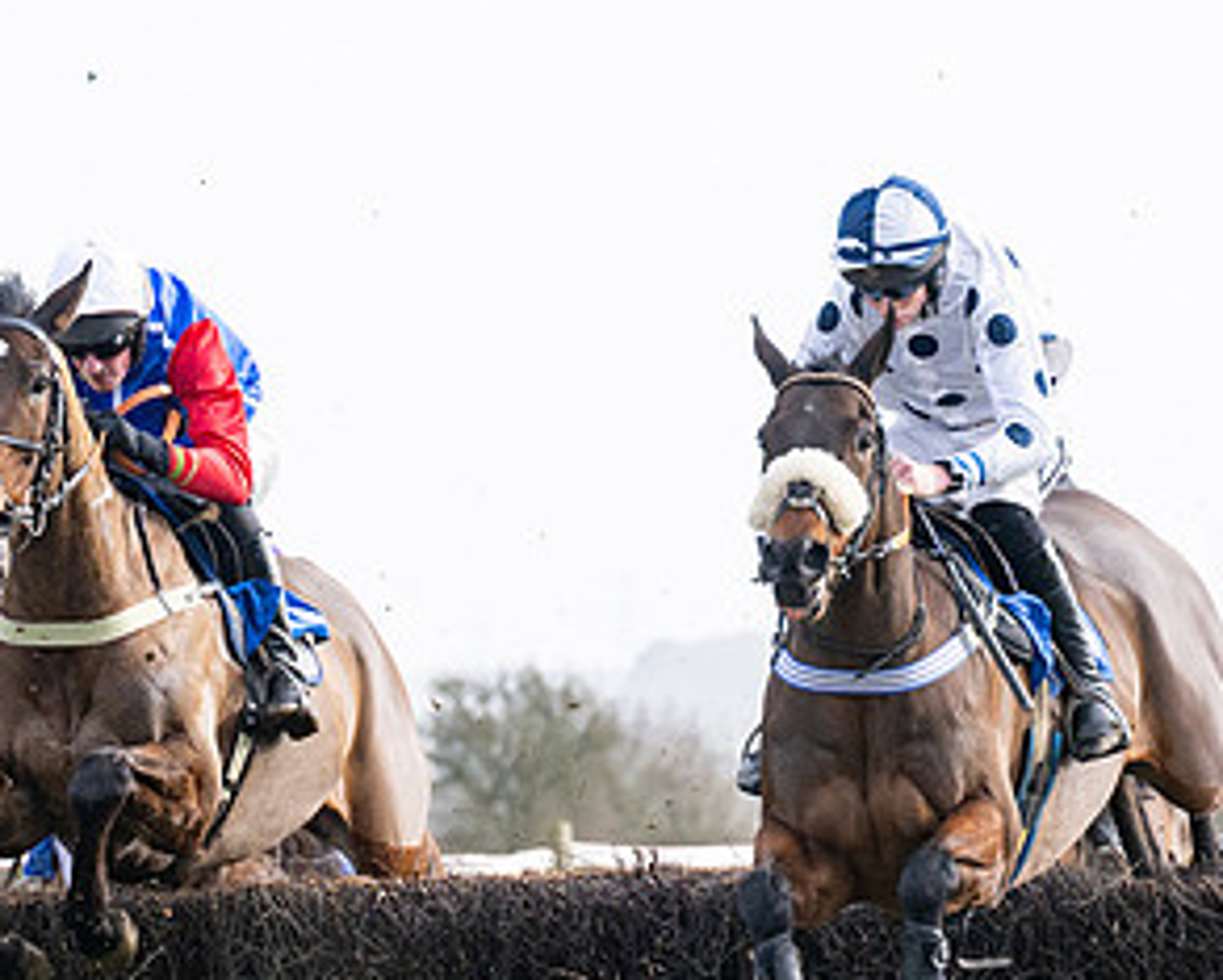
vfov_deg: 3.5
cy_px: 840
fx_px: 16009
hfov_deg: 4.4
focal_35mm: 442
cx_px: 910
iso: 400
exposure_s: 1/1600
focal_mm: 155
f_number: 5
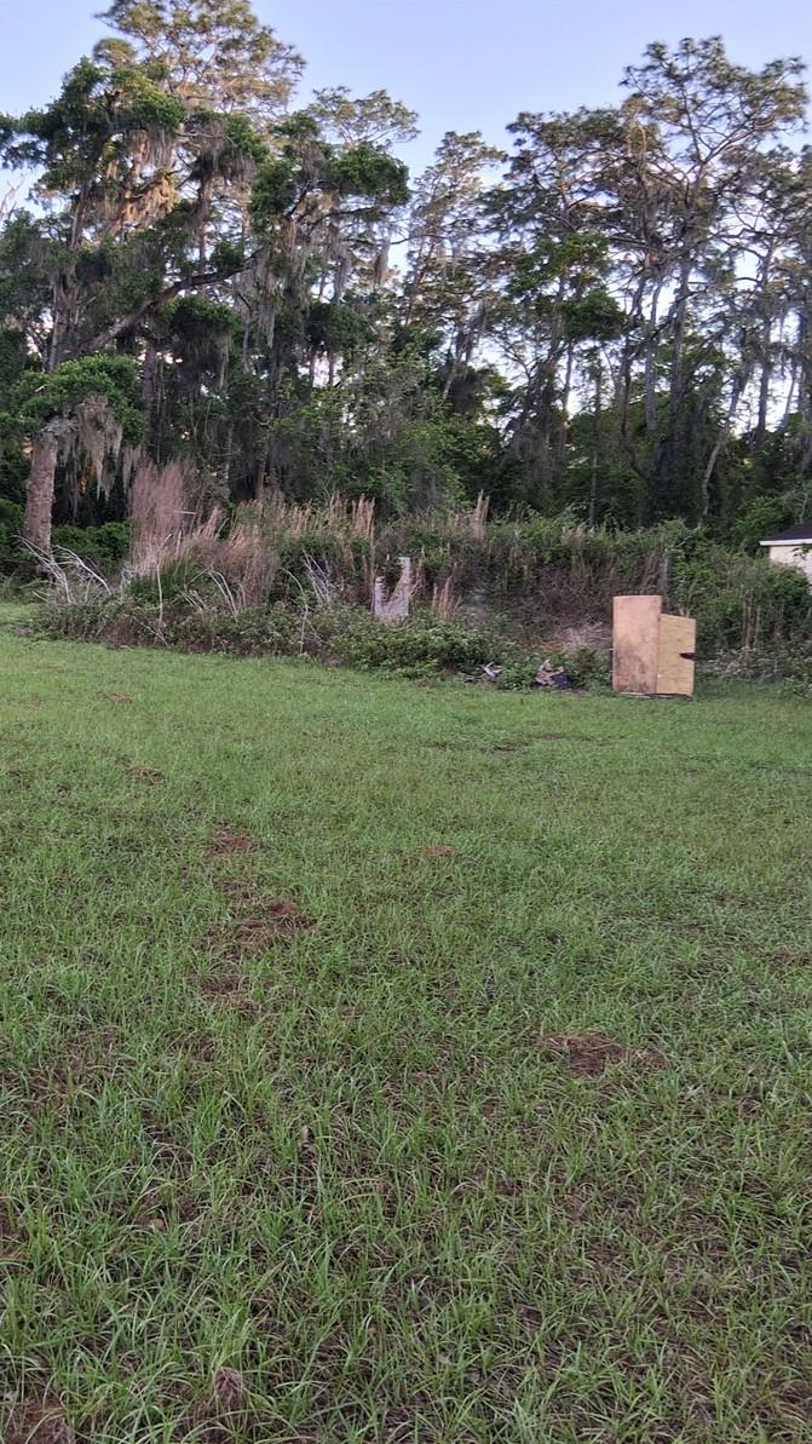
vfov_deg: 52.8
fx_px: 1455
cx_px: 136
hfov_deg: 30.3
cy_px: 721
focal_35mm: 38
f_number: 1.8
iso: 25
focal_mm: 3.98
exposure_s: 1/100
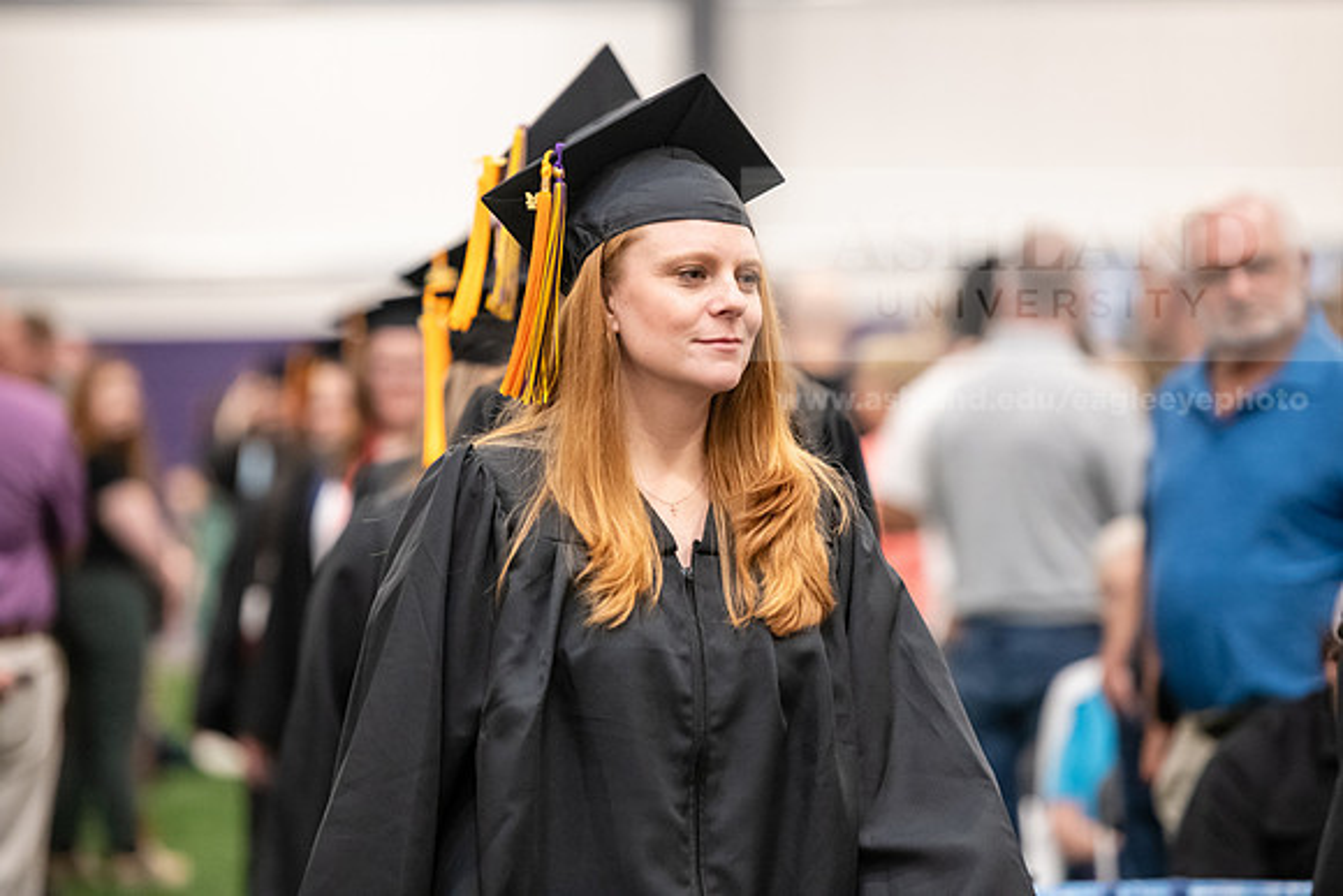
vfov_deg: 8.1
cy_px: 448
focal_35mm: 170
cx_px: 672
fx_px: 6343
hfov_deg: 12.1
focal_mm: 170
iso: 3200
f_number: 3.2
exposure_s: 1/200
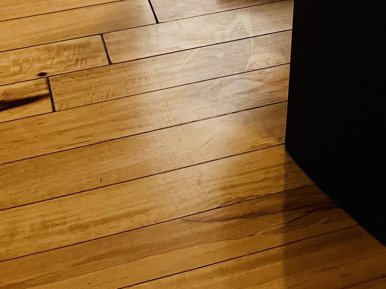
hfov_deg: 18.3
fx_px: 1148
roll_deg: -3.6
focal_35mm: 103
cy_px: -399
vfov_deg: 11.8
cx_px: 438
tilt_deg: -10.7
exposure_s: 1/121
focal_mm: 5.1
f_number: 1.6
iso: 50
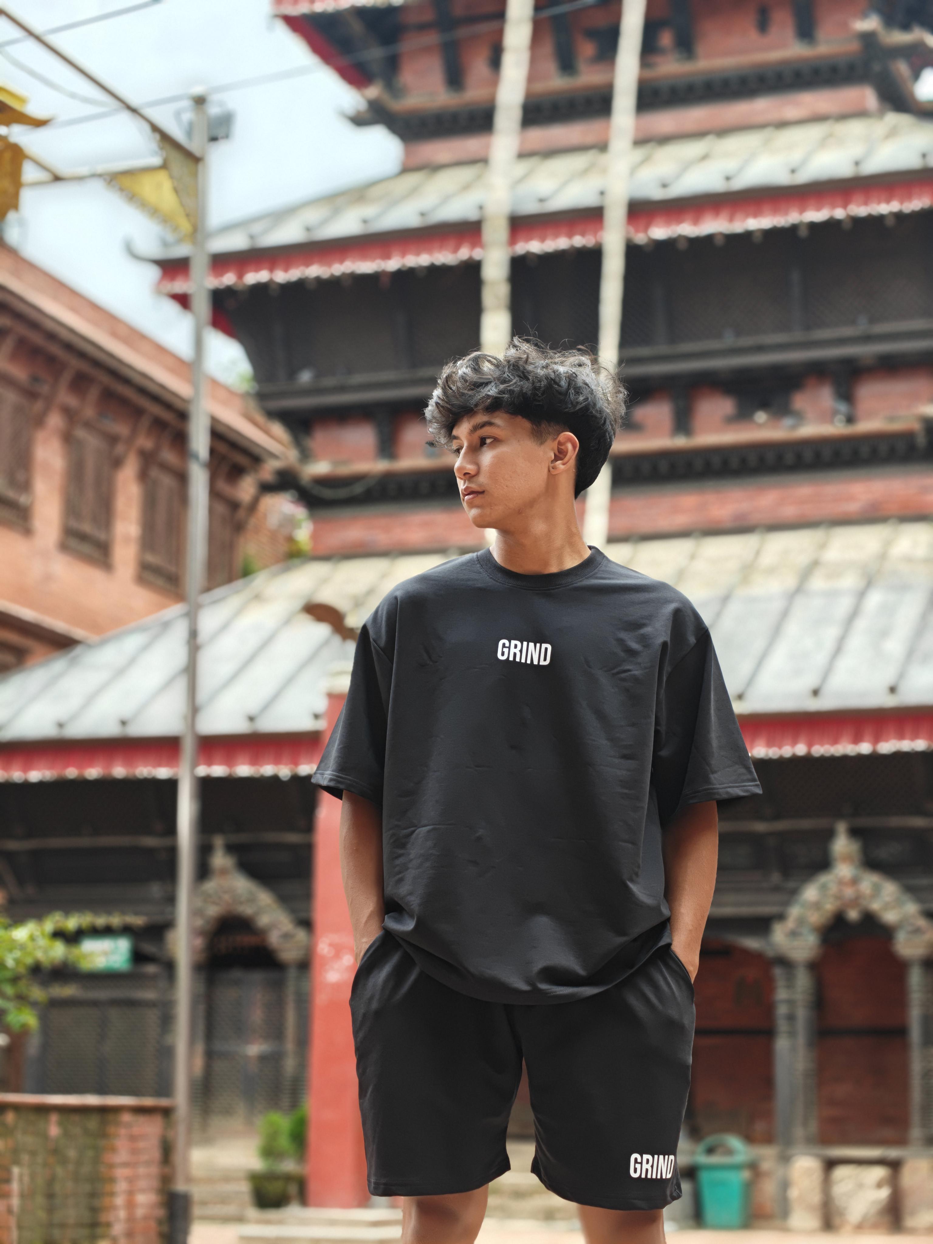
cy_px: 622
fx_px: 2623
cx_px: 466
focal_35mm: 73
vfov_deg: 26.7
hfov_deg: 20.2
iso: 320
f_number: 4
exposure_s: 1/200
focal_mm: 13.85
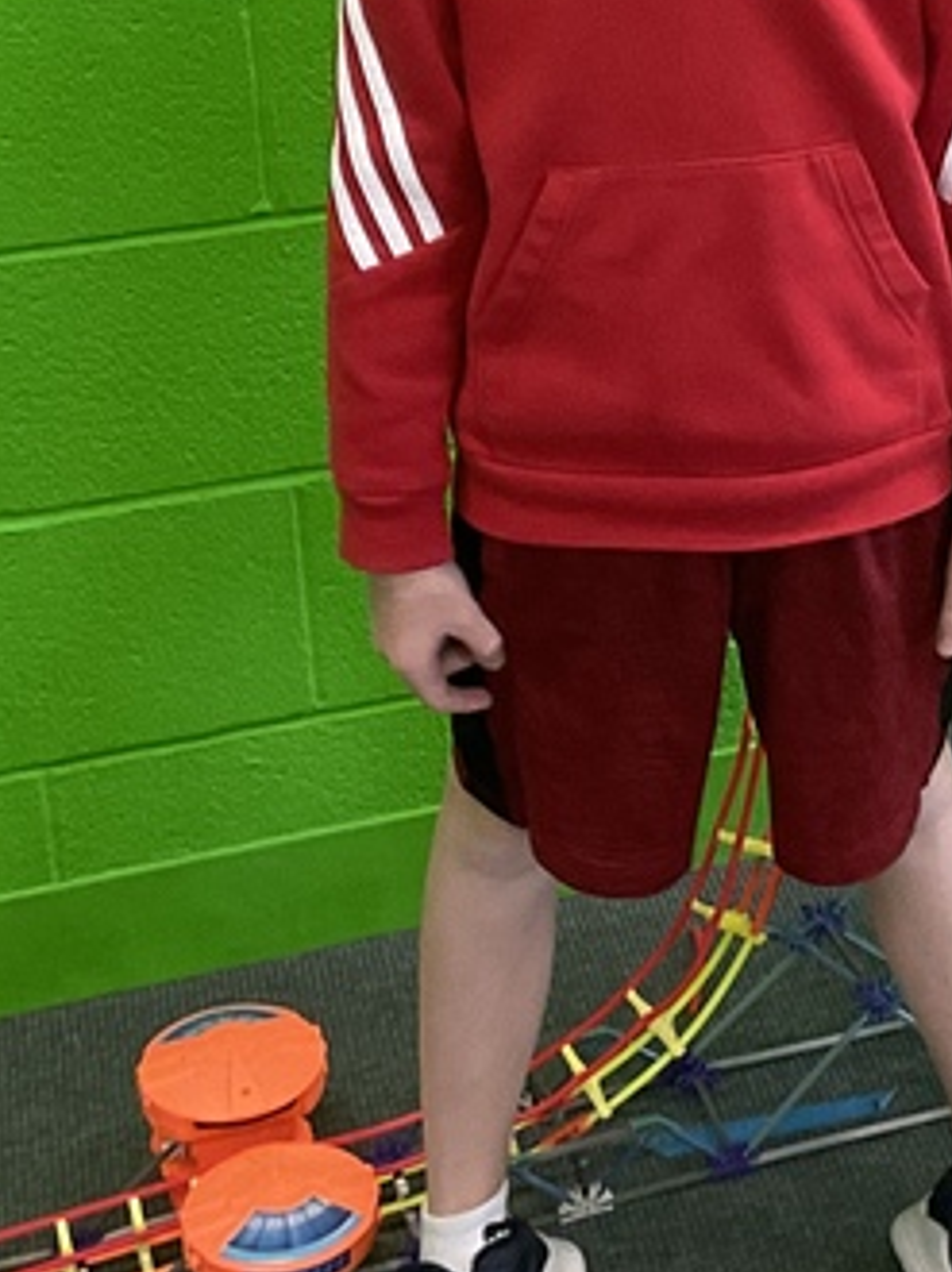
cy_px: 127
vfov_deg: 21.3
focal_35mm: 90
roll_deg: +1.1
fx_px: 3304
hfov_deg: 16.0
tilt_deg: -21.2
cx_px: 1014
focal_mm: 3
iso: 160
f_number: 1.8
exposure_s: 1/60
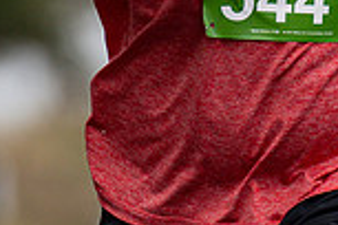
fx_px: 16063
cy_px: -174
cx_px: 331
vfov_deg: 0.8
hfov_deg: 1.2
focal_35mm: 1711
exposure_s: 1/1600
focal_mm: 300
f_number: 2.8
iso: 360
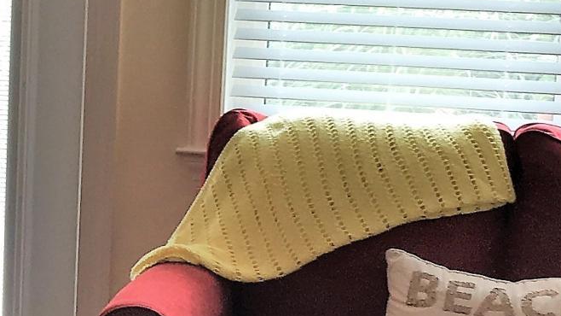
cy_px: 271
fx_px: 2142
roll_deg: -1.4
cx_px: -85
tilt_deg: -11.8
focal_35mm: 144
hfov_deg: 14.5
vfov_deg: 8.4
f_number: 2.2
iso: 32
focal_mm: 4.15
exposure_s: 1/40
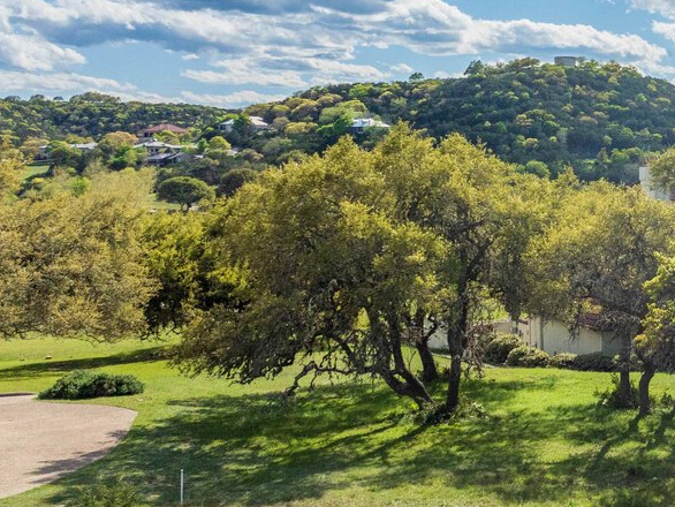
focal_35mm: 59
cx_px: 765
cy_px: 156
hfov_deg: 29.1
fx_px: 1151
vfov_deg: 24.7
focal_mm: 12.29
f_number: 3.2
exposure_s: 1/8000
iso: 380
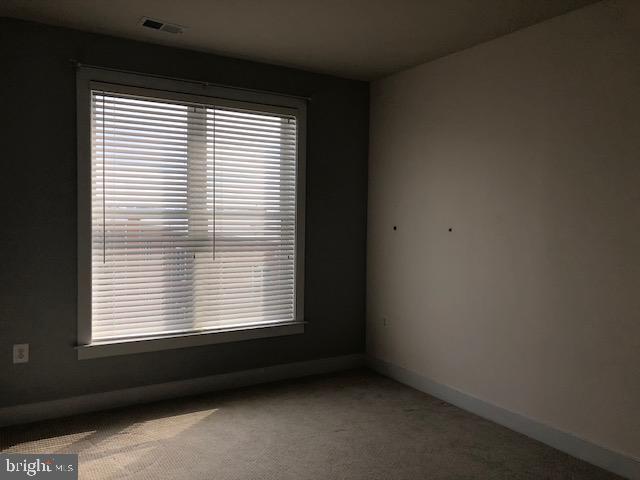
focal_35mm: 28
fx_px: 518
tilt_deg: -4.0
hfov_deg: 63.4
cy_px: 240
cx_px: 320
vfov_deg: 49.7
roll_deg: -0.6
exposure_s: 1/433
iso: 20
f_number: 1.8
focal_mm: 3.99
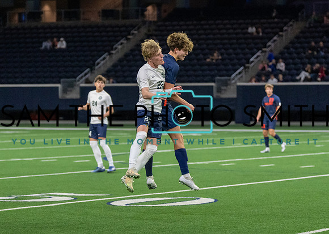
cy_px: 130
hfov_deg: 13.3
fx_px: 1413
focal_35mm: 151
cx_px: 144
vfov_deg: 9.5
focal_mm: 98
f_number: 2.8
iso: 5000
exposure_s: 1/1250
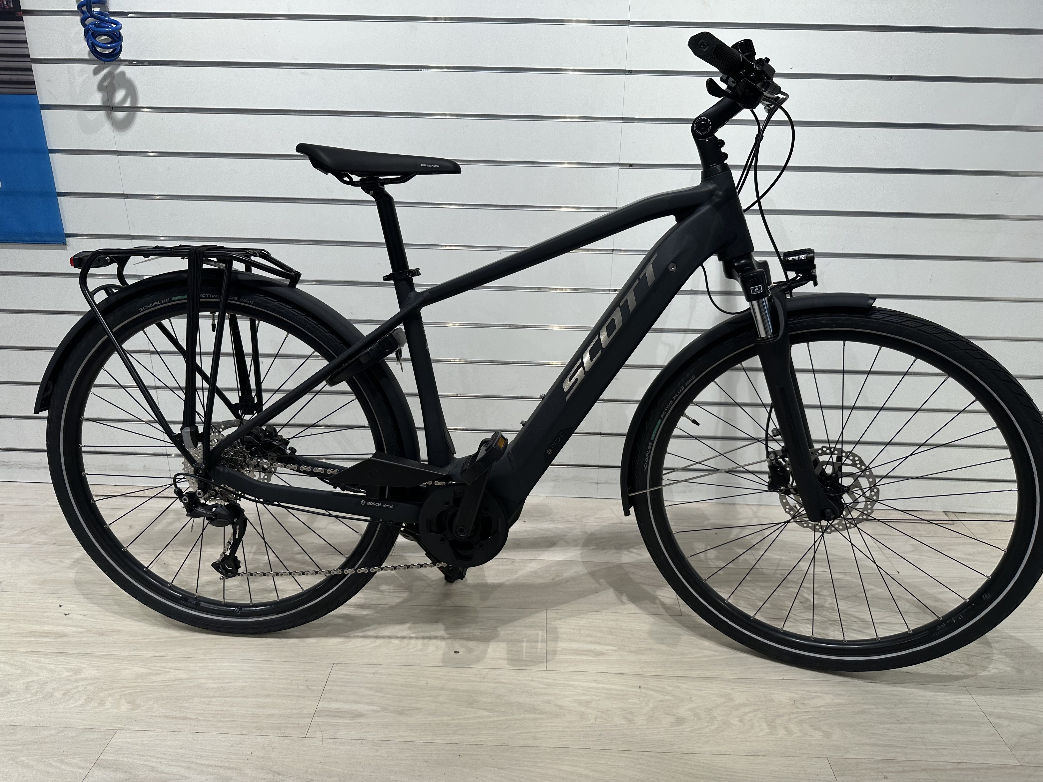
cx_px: 522
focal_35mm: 24
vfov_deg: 56.8
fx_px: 723
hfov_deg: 71.6
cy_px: 391
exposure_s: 1/216
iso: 64
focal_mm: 6.86
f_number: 1.78
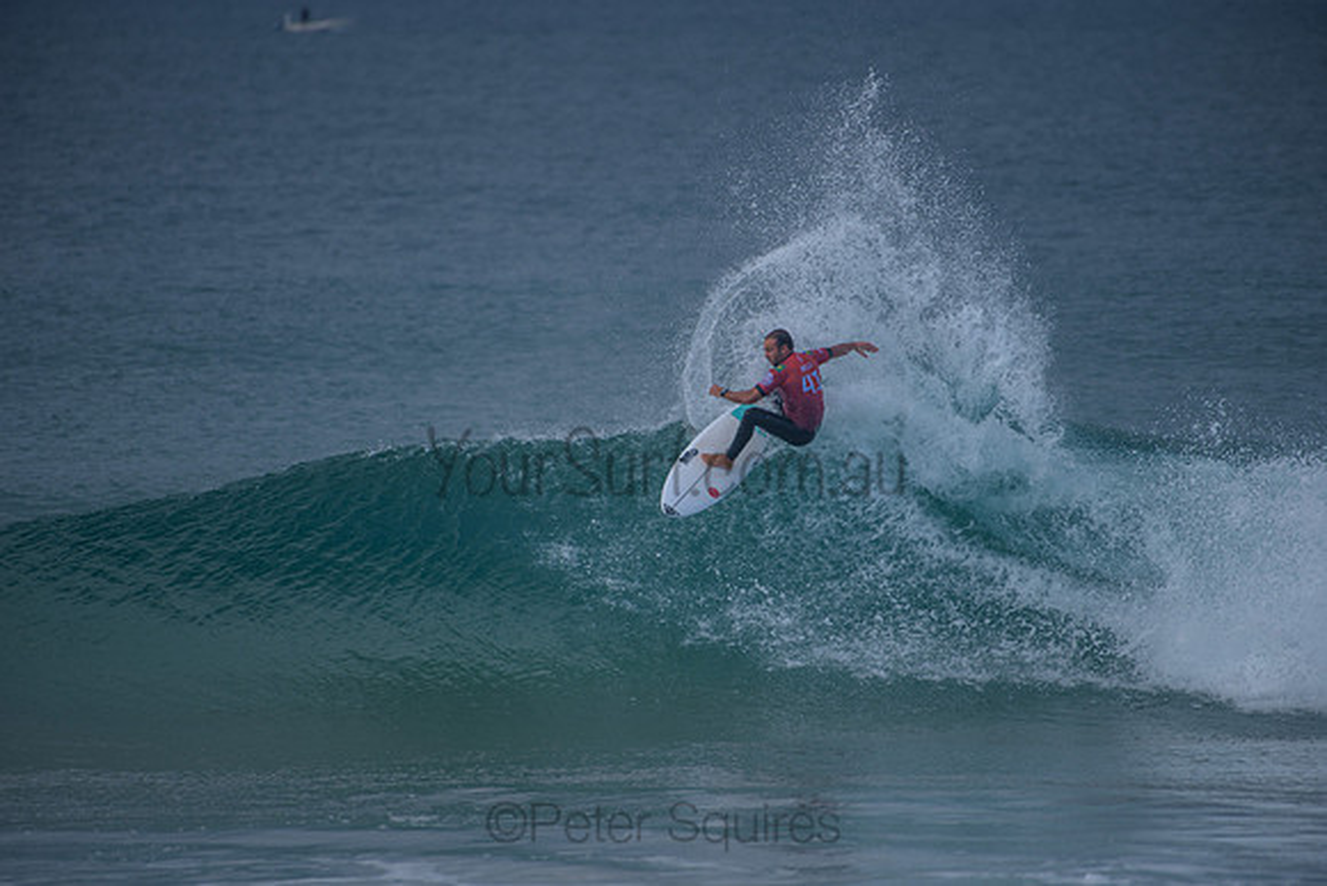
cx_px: 664
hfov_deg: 4.1
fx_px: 18756
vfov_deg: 2.7
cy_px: 443
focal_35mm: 509
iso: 140
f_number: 5.6
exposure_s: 1/800
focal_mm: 500
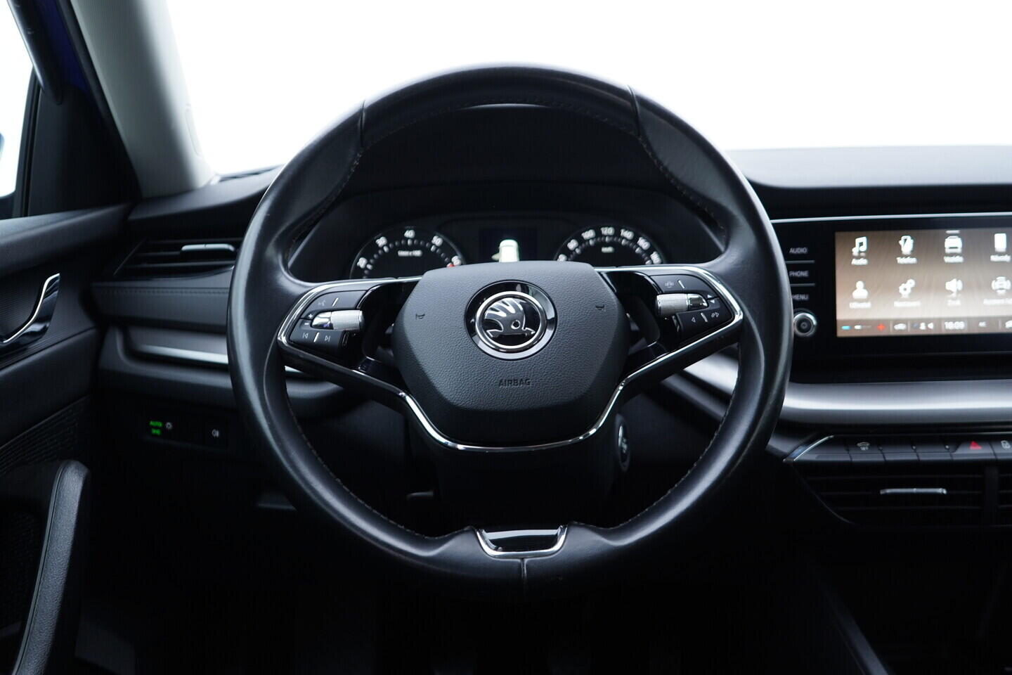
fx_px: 1012
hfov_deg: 53.1
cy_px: 338
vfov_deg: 36.9
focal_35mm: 36
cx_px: 506
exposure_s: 1/40
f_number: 2.8
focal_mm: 24
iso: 200
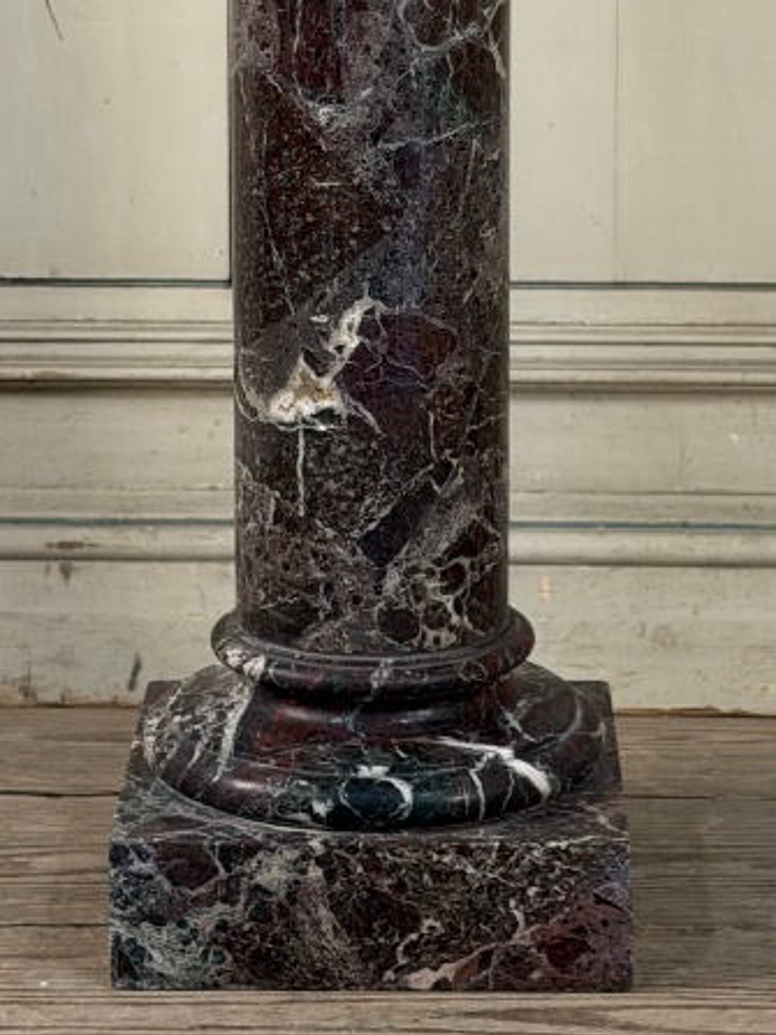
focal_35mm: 129
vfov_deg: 15.2
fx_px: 3858
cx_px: 338
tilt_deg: -10.1
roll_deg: +0.1
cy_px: 204
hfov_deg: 11.5
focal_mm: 6.76
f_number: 1.78
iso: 125
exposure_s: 1/50
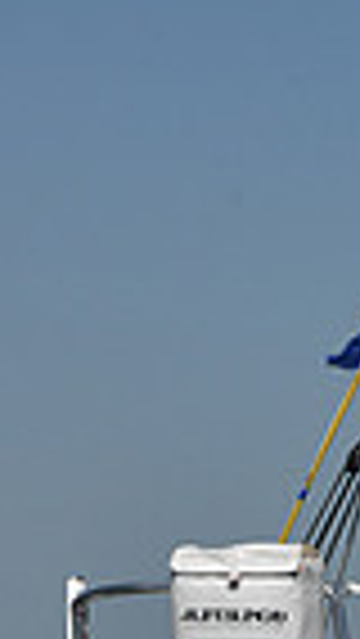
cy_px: 866
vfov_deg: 4.9
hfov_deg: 2.7
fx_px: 7373
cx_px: 1224
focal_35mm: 435
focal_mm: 102
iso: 250
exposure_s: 1/1250
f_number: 11
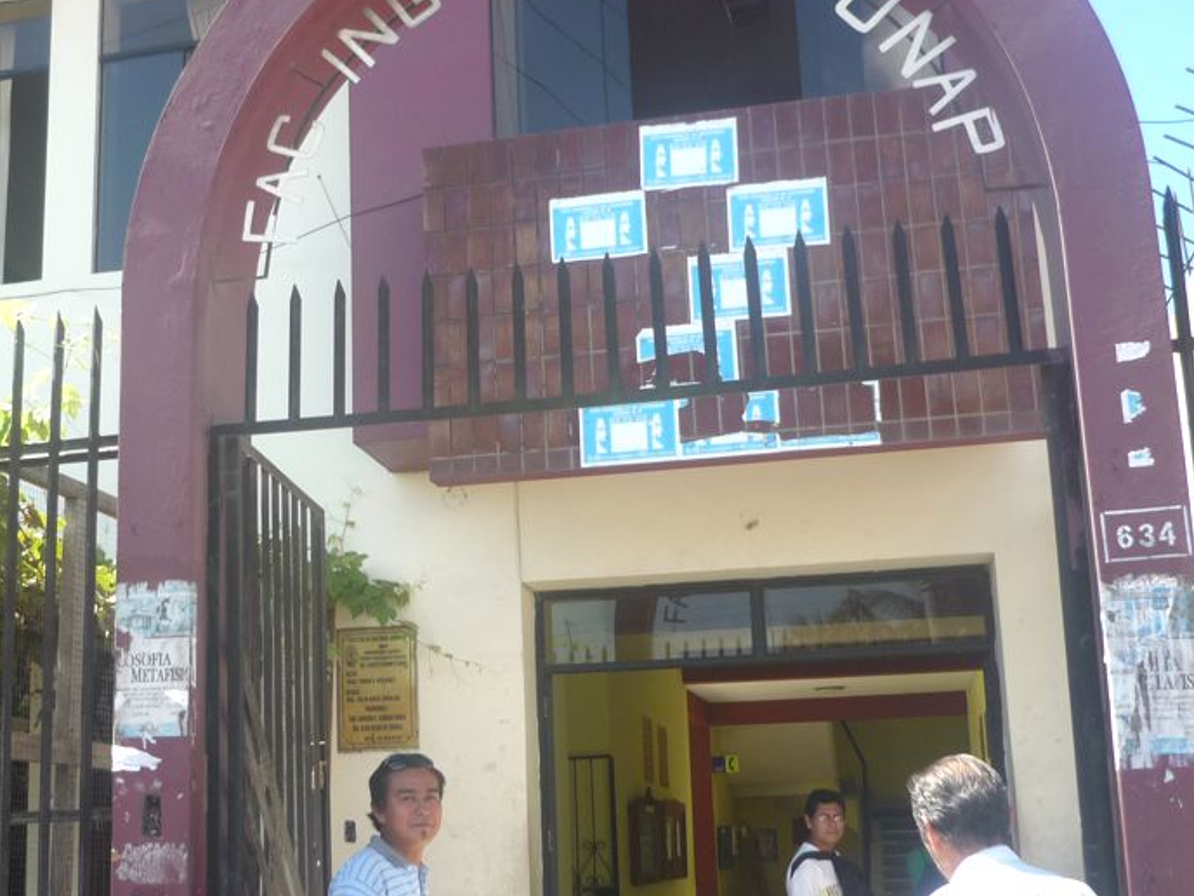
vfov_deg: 30.3
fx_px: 1656
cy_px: 465
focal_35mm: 48
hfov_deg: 39.4
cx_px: 441
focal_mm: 5.5
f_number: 2.8
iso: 100
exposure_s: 1/400
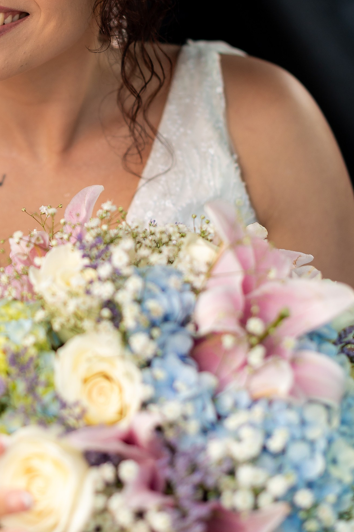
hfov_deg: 13.0
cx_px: 29
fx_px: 1536
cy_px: 164
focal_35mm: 104
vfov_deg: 19.6
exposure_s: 1/640
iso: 250
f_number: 1.8
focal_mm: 50
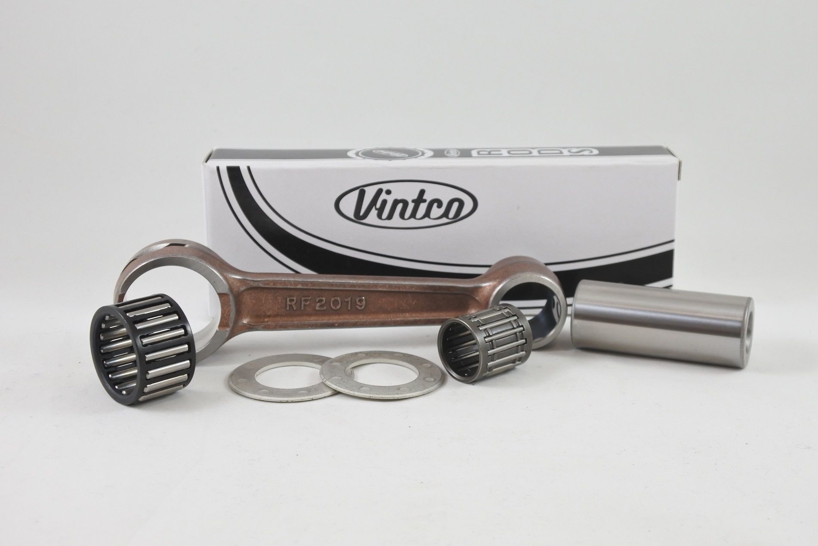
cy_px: 273
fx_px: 1068
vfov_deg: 28.7
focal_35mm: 47
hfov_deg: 41.9
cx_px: 409
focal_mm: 17.6
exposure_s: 1/125
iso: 400
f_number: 4.5
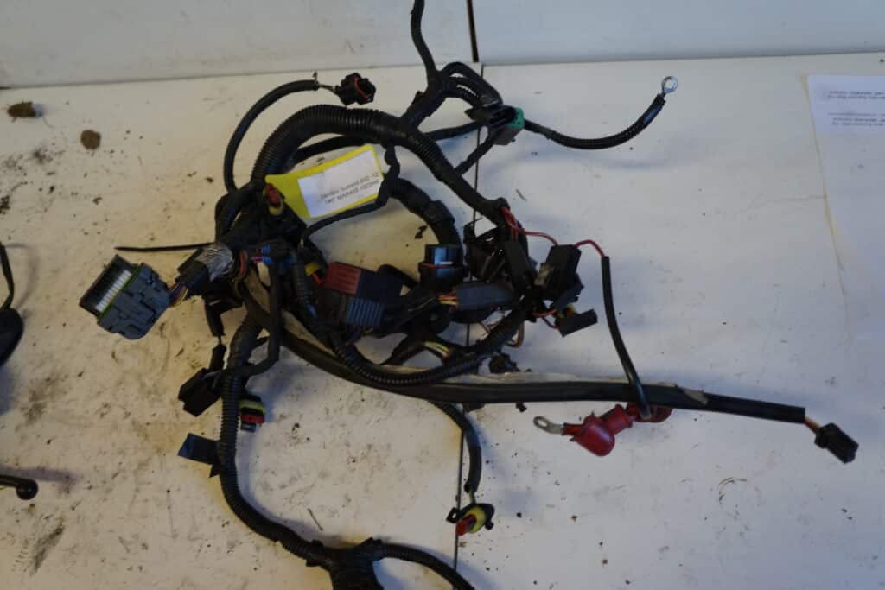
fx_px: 738
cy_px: 295
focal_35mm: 30
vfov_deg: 43.6
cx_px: 442
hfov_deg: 61.9
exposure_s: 1/60
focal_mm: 20
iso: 500
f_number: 3.5
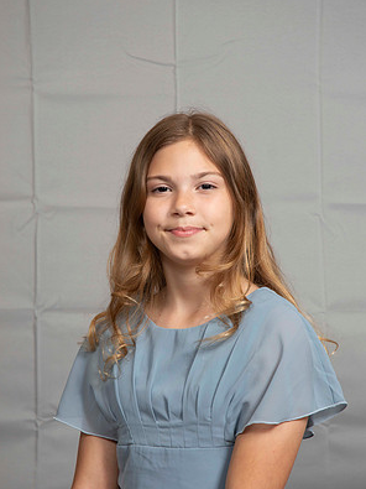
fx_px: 1622
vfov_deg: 17.1
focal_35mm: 115
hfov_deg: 12.9
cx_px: 182
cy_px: 254
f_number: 6.3
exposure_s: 1/60
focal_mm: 70
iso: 100
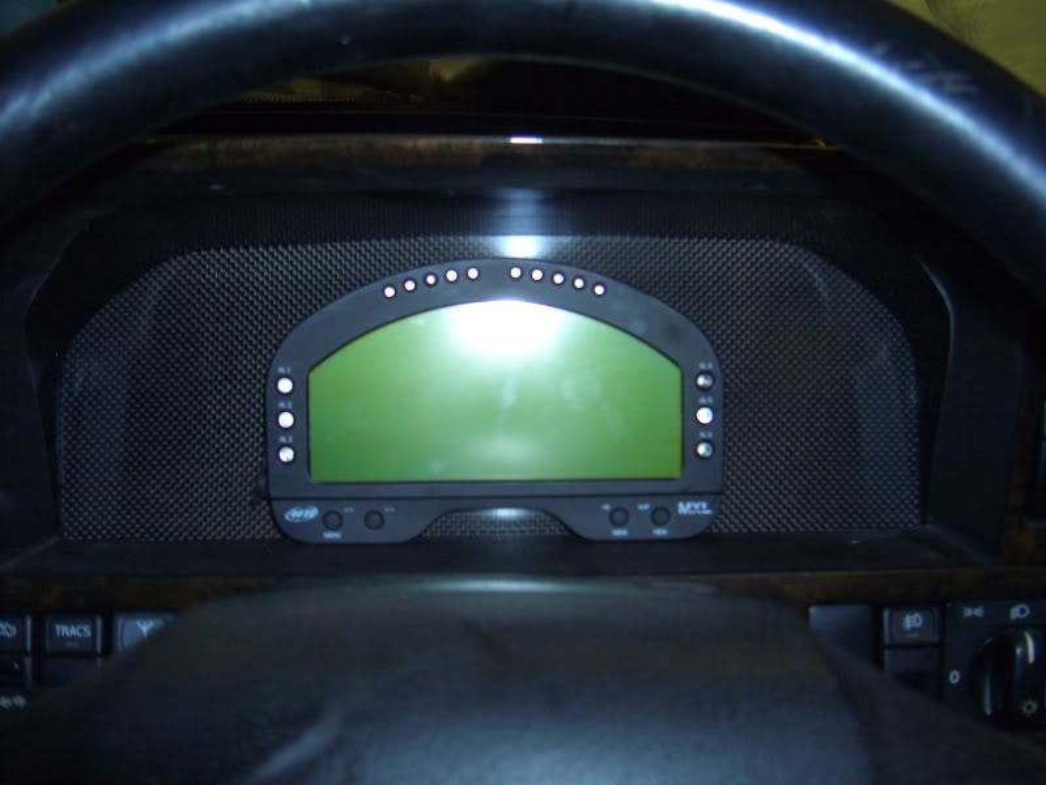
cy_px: 392
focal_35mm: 39
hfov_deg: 47.9
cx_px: 523
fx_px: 1178
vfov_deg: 36.8
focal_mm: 8
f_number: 2.8
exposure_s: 1/60
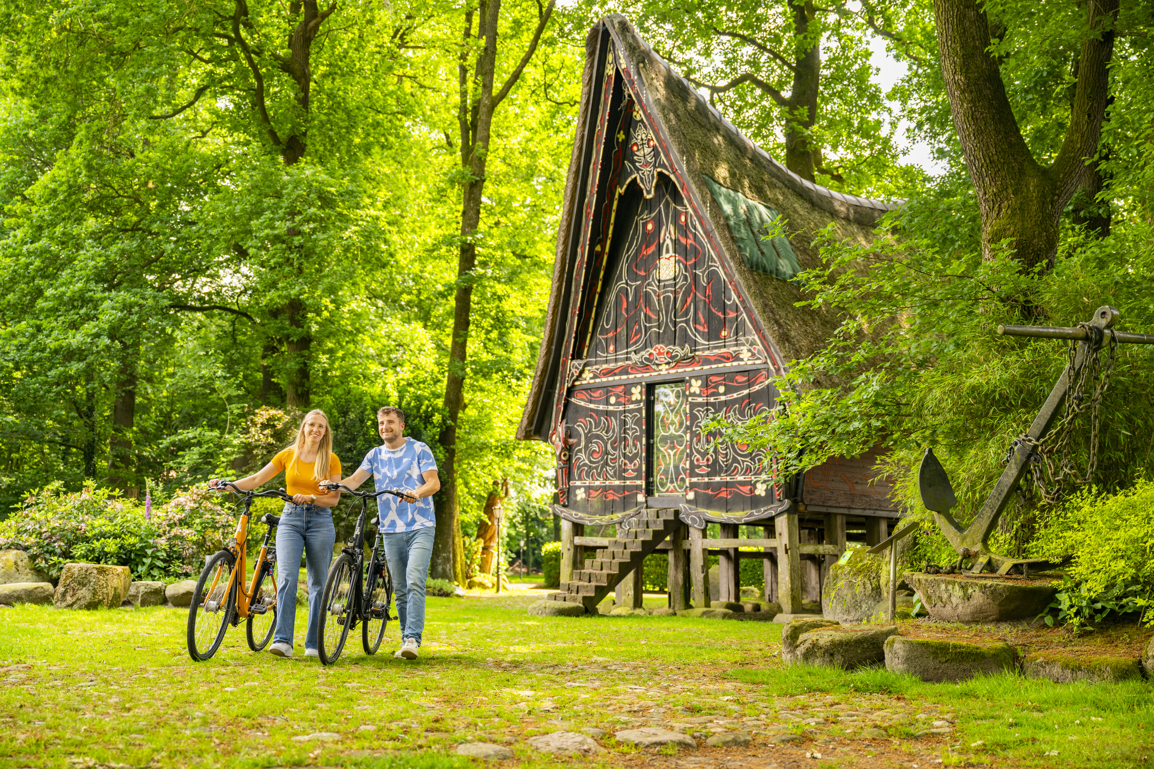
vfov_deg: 34.2
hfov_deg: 49.6
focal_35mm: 39
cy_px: 384
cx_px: 577
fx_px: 1250
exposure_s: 1/500
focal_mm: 39
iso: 220
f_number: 2.8
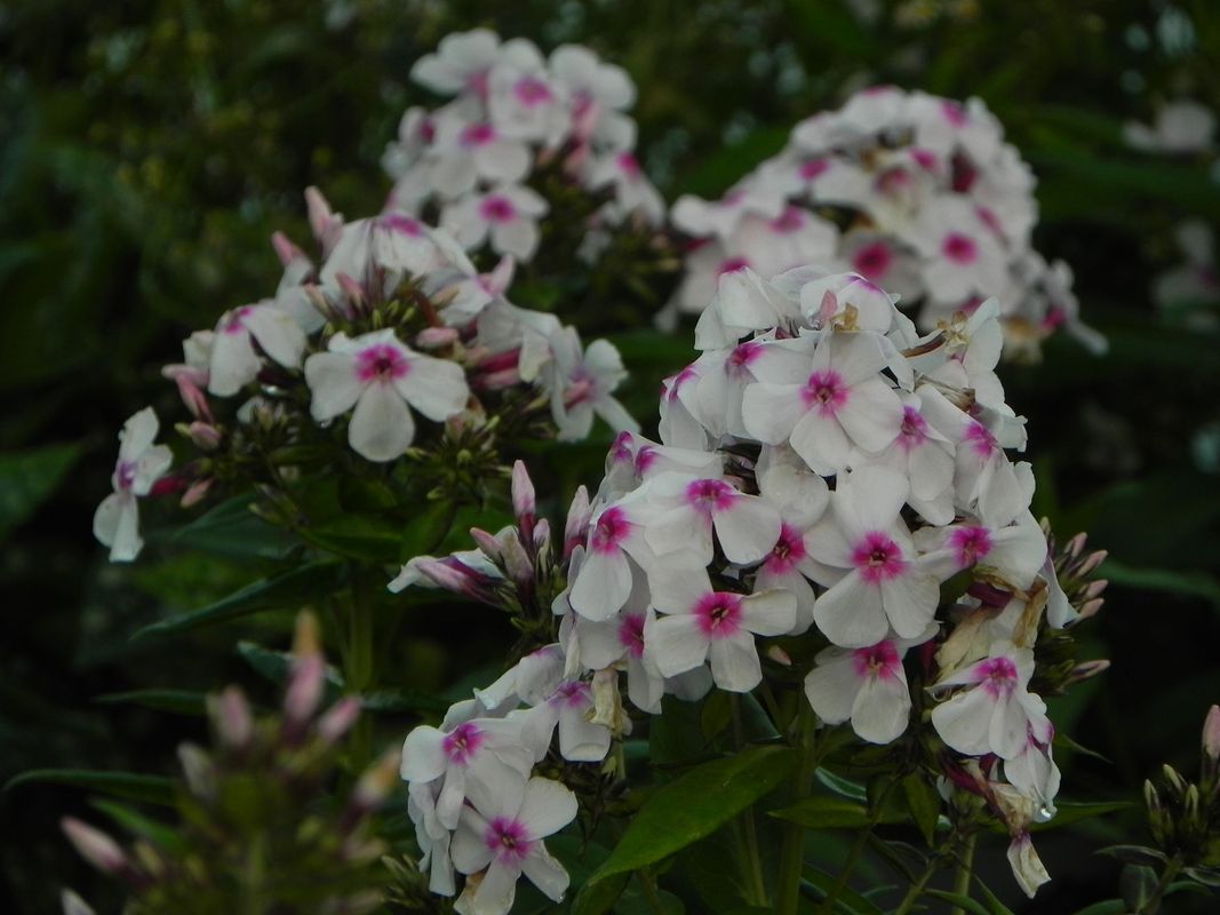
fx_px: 11876
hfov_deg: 5.9
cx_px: 610
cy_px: 458
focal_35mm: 337
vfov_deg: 4.4
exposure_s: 1/80
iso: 160
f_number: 5
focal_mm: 59.9
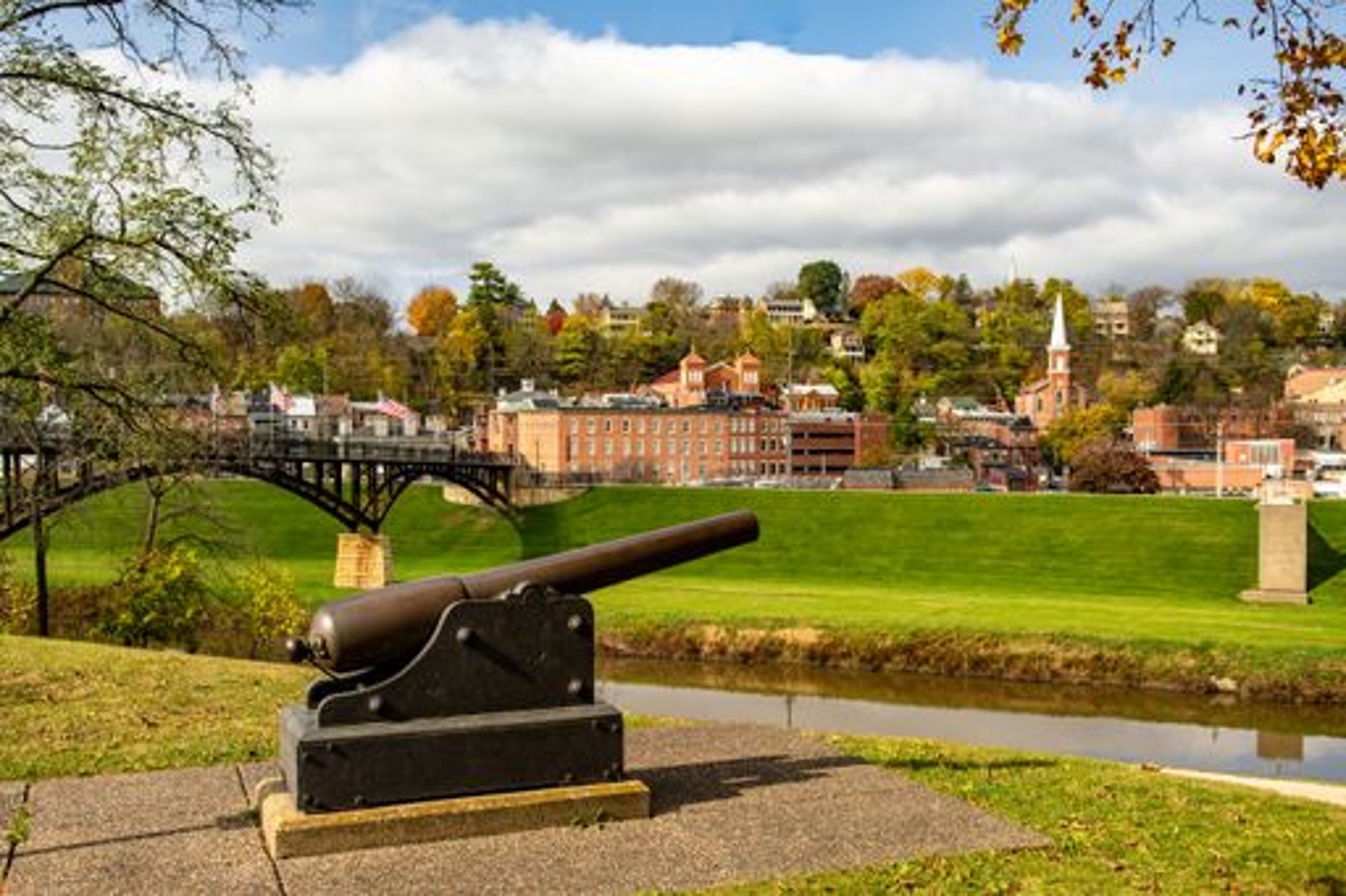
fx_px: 1233
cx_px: 673
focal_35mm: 33
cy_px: 448
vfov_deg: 39.9
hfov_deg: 57.2
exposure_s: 1/1250
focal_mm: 22
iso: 100
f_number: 4
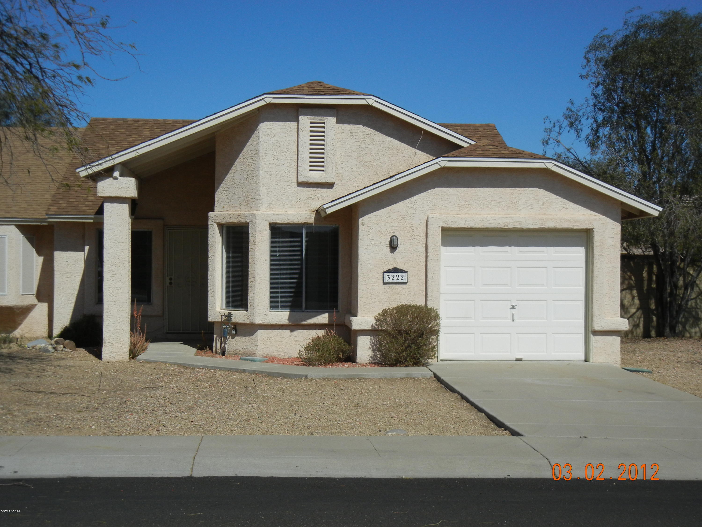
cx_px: 351
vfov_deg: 24.8
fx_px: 1196
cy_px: 264
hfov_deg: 32.7
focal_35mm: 59
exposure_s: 1/851
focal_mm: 10.6
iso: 160
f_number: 8
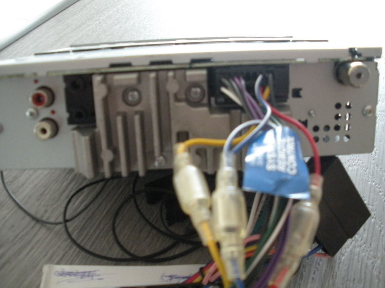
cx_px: 192
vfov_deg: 40.7
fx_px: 389
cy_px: 144
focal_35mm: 35
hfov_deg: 52.6
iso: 400
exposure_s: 1/18.3
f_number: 3.5
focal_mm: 6.3
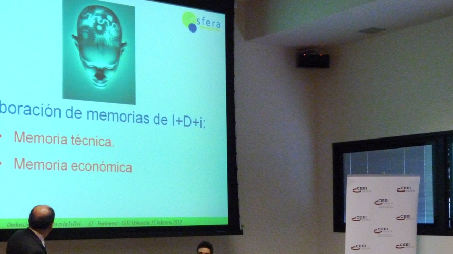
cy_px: 198
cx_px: 185
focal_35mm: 57
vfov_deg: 20.9
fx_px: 685
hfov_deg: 36.5
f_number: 3.2
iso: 800
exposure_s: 1/30
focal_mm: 7.9
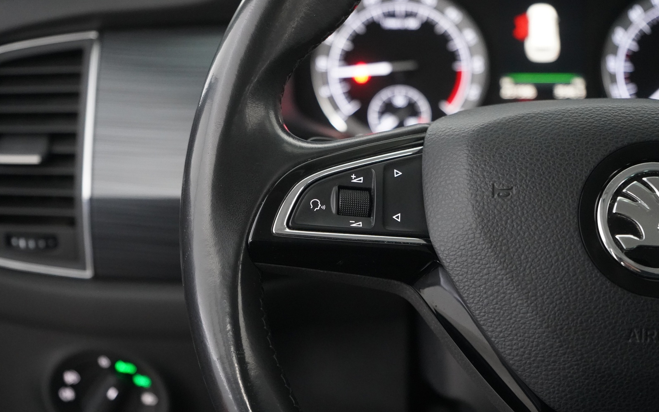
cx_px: 328
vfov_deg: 19.7
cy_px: 191
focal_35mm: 66
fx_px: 1185
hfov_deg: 31.1
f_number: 5.6
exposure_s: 1/40
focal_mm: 64
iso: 10000
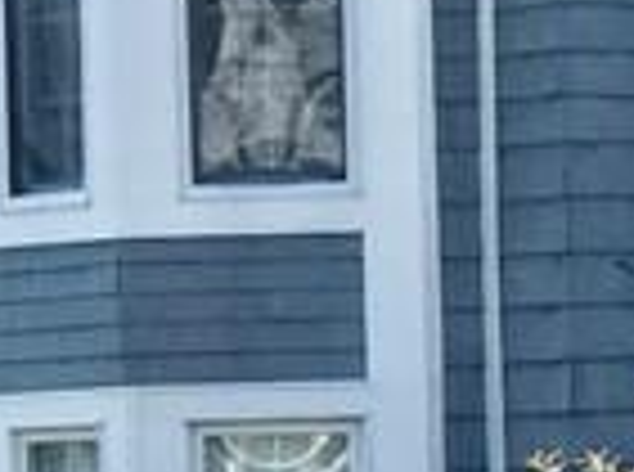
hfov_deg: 4.7
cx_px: 1174
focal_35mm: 415
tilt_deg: -0.1
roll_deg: +0.5
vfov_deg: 3.6
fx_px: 7581
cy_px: 580
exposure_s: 1/523
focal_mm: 6.6
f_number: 2.8
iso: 20
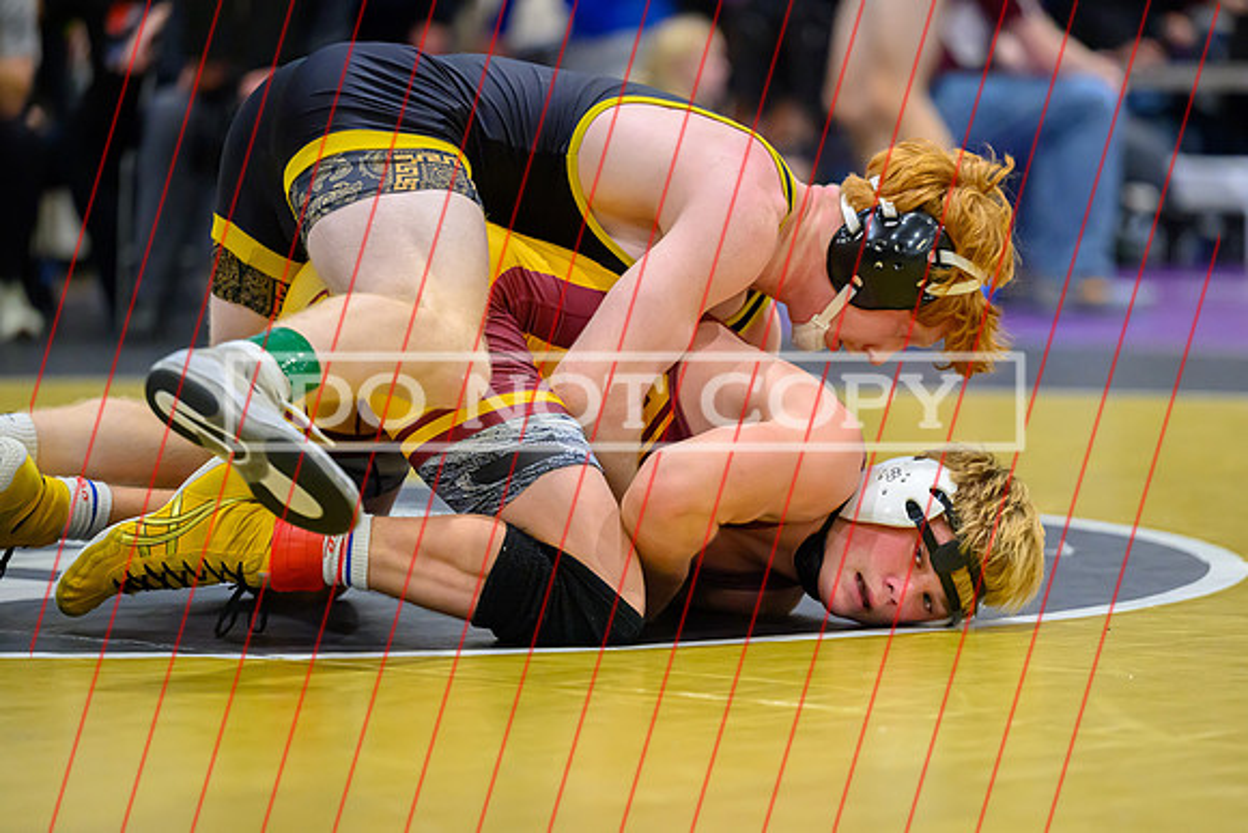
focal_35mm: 173
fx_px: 6000
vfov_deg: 7.9
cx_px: 683
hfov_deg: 11.9
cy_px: 419
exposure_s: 1/640
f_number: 2.8
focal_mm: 155
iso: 6400
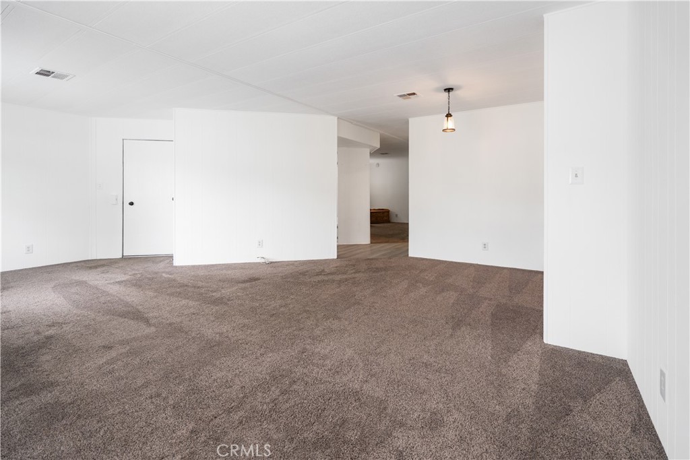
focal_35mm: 16
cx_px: 345
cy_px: 230
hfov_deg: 96.7
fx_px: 307
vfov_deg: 73.8
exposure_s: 1/25
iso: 500
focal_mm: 16
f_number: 4
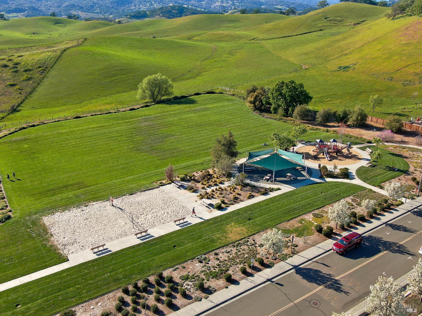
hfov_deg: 55.4
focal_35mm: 33
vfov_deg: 42.9
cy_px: 158
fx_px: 402
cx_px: 211
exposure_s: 1/40
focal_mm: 5.69
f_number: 3.2
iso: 100
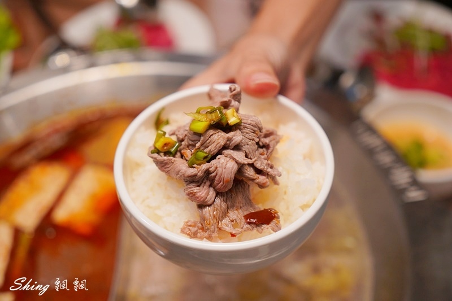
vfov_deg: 24.6
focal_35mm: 55
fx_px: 690
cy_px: 150
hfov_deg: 36.3
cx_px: 226
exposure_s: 1/80
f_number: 4
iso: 1000
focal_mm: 55
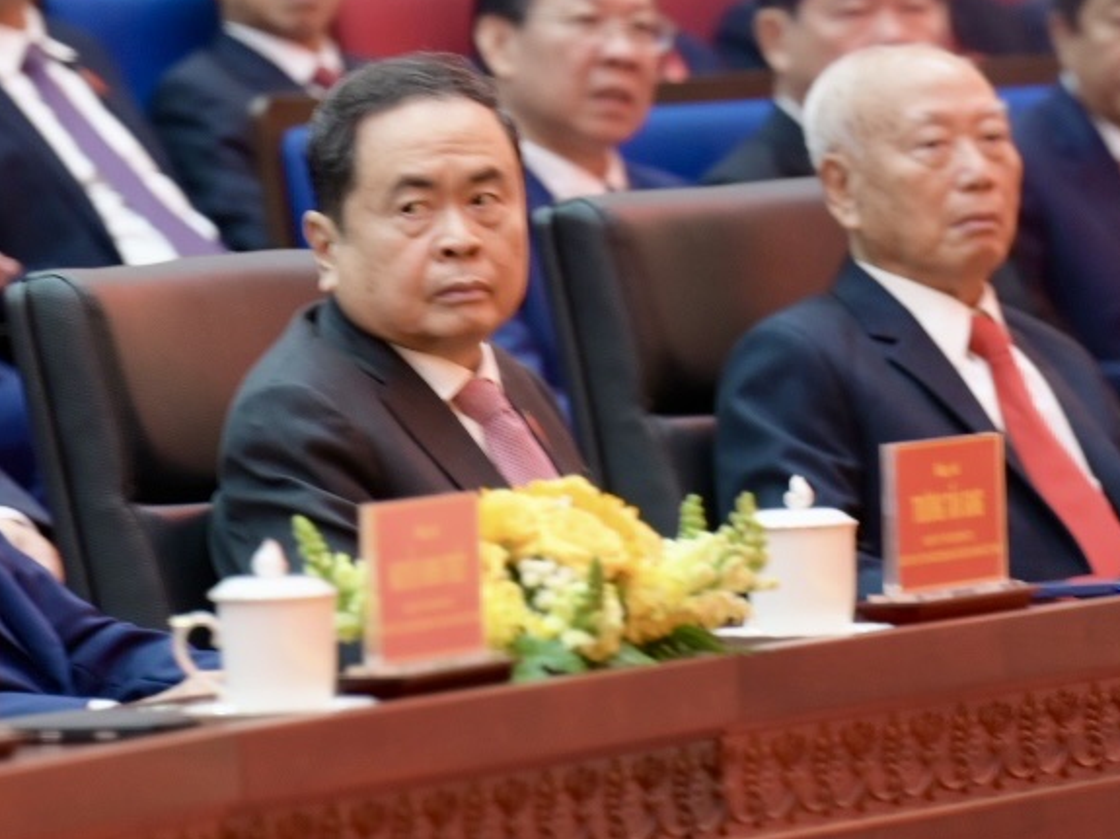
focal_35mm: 542
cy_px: 60
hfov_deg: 3.7
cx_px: 390
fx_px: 17533
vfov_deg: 2.7
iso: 800
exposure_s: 1/60
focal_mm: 200
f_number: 3.5
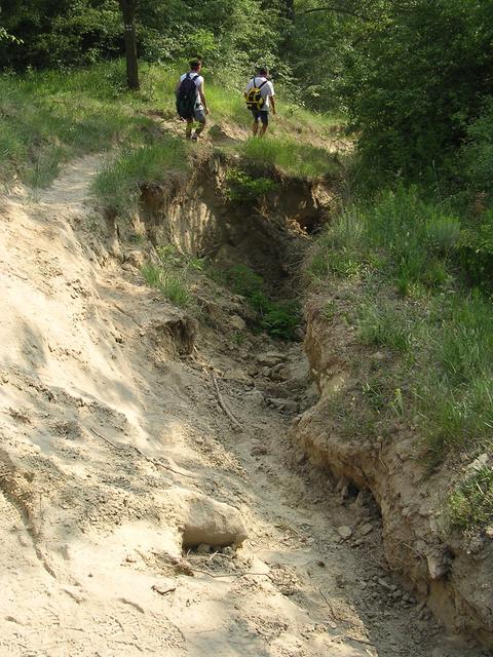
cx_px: 246
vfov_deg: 49.0
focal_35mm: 38
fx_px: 722
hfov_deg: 37.7
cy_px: 328
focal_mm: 5.8
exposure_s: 1/384
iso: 100
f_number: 2.8
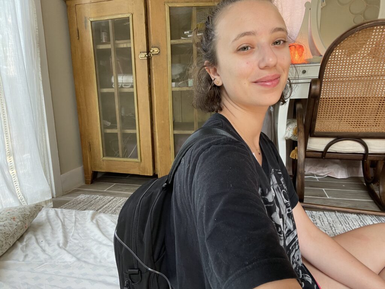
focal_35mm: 23
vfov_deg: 58.9
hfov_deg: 73.9
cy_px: 144
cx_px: 192
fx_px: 256
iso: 100
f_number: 2.2
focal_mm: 2.71
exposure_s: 1/60
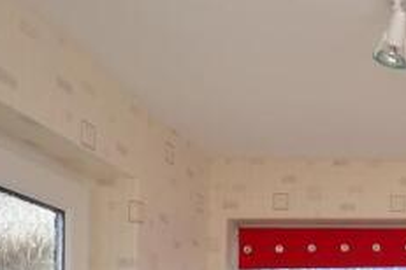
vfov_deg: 22.0
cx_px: 471
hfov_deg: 31.1
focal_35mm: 55
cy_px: 352
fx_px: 625
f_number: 6.3
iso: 200
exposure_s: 1/160
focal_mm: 13
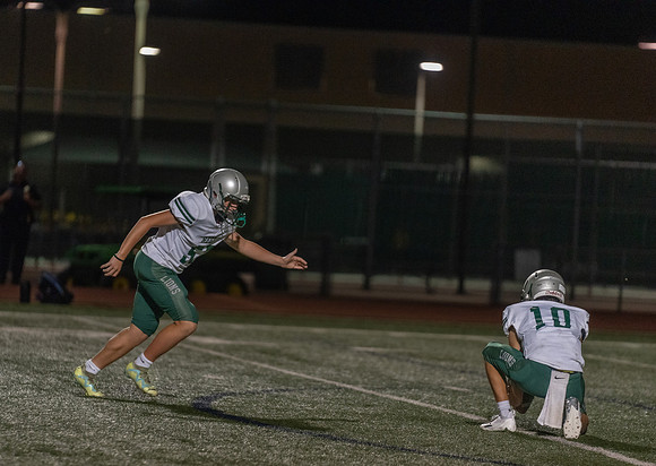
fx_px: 4527
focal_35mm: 243
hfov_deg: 8.3
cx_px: 249
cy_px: 272
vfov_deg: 5.9
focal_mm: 200
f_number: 2.8
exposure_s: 1/1000
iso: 5000
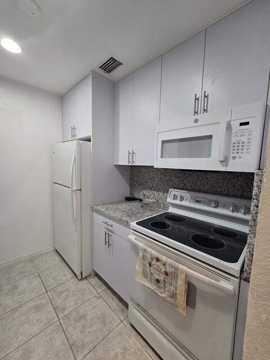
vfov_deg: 106.2
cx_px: 135
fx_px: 135
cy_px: 180
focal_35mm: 13
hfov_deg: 89.9
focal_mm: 2.2
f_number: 2.2
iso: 200
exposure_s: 1/60
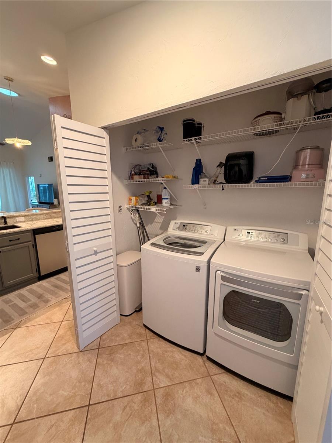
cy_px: 222
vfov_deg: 102.1
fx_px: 179
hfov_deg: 85.7
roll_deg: +0.1
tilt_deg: -10.3
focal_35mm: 14
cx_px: 166
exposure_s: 1/60
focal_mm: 2.22
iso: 320
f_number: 2.2
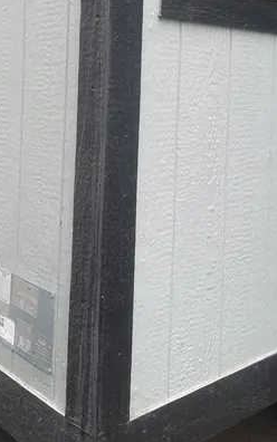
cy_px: 84
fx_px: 615
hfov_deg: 25.4
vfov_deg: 38.0
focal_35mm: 51
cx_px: 157
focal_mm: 5.1
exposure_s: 1/122
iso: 32
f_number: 1.6
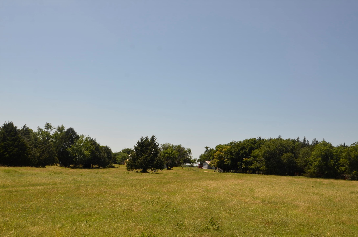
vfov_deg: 36.7
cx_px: 179
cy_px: 118
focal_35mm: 36
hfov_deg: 53.2
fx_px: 357
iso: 100
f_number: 8
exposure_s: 1/250
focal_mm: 24
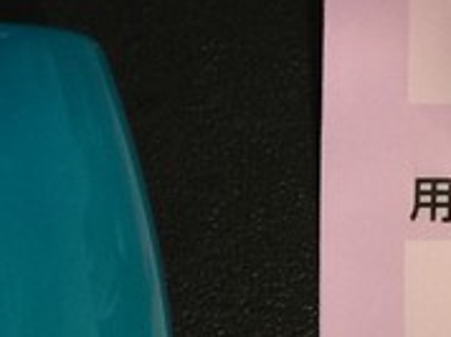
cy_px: 448
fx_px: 2550
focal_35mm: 196
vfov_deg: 7.5
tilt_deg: -88.3
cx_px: -3
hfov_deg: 10.0
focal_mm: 4.15
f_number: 2.2
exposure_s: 1/17
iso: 64
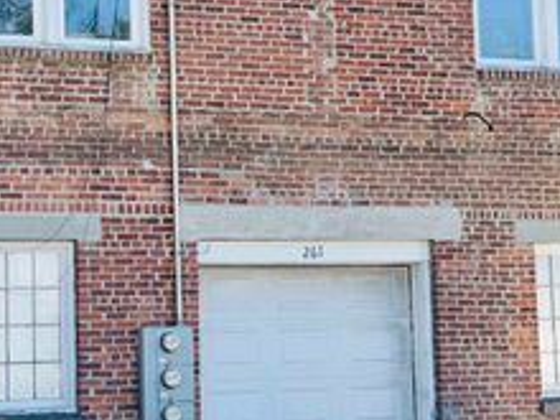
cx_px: 209
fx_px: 1763
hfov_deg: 18.0
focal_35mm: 109
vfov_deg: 13.6
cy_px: 146
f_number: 1.78
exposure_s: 1/1608
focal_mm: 6.76
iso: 80
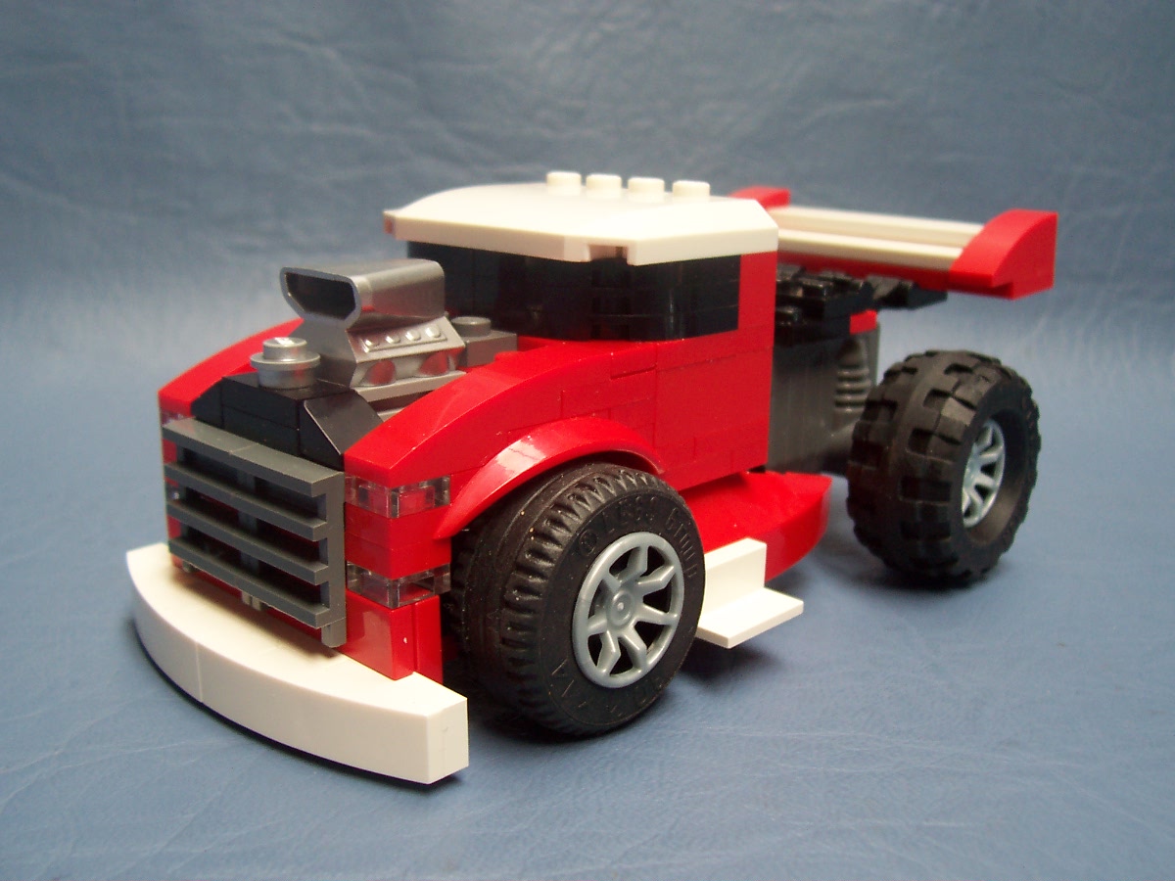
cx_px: 588
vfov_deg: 38.7
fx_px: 1256
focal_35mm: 37
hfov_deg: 50.1
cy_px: 440
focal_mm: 5.6
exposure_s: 1/45
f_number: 2.8
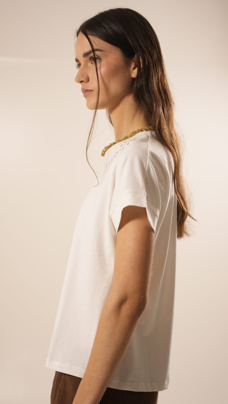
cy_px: 203
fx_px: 569
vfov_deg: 39.2
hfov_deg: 22.6
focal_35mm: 53
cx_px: 115
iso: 400
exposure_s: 1/50
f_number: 3.5
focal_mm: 50
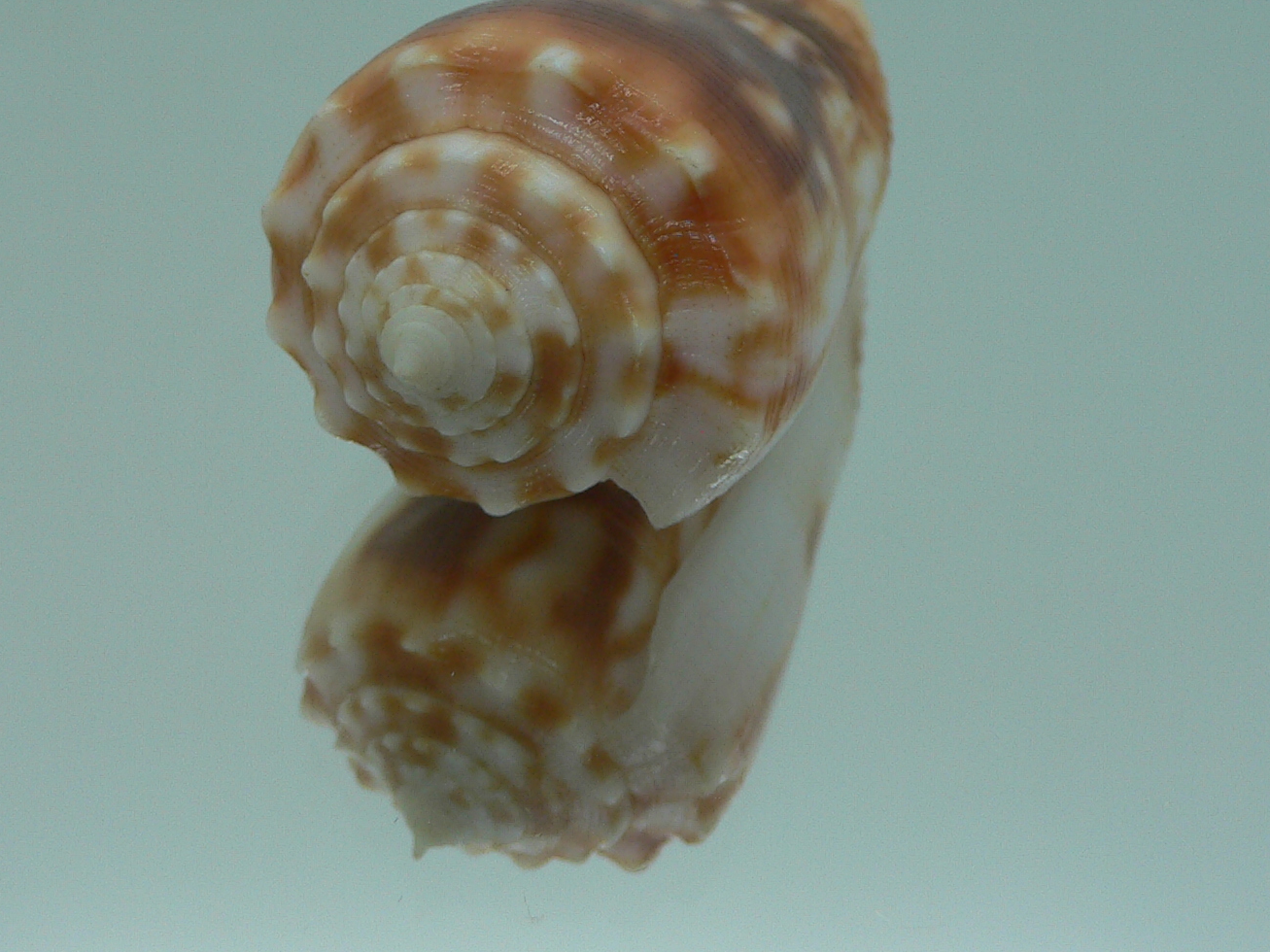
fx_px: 1981
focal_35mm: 54
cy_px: 288
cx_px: 593
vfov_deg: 26.8
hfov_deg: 35.5
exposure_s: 1/60
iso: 80
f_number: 2.8
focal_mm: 4.6
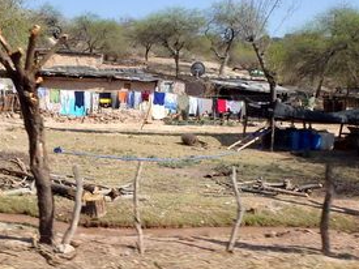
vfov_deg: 28.5
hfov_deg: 36.6
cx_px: 87
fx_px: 529
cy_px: 150
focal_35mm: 51
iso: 125
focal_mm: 5
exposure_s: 1/125
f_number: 11
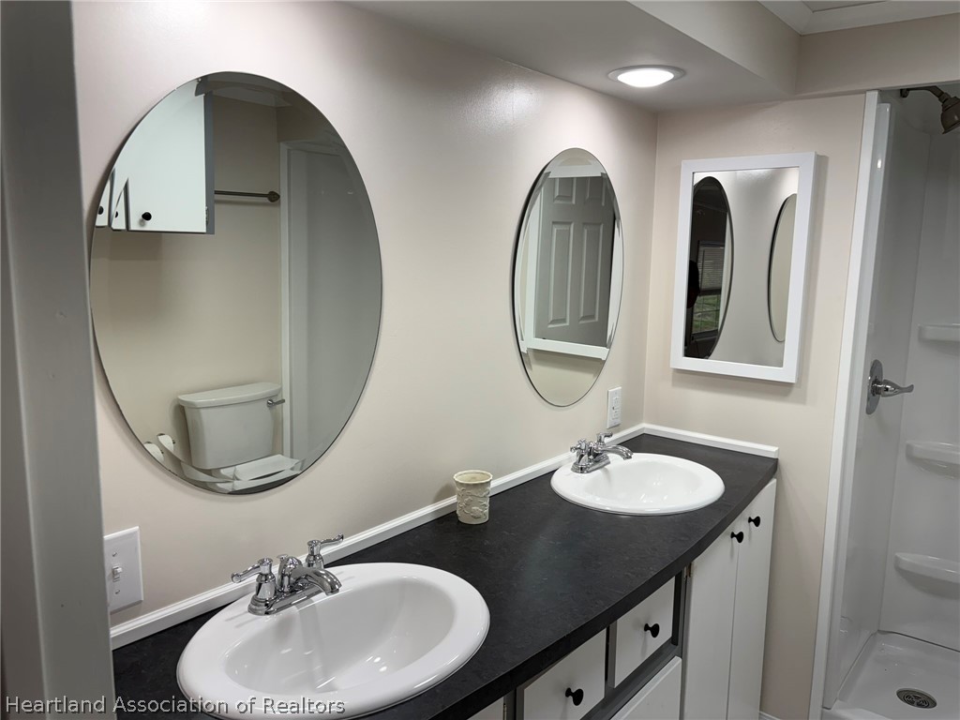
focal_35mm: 26
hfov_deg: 67.3
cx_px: 480
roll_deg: -0.4
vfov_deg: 53.1
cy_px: 360
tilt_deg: -8.6
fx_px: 721
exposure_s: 1/186
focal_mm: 5.96
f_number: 1.6
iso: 40
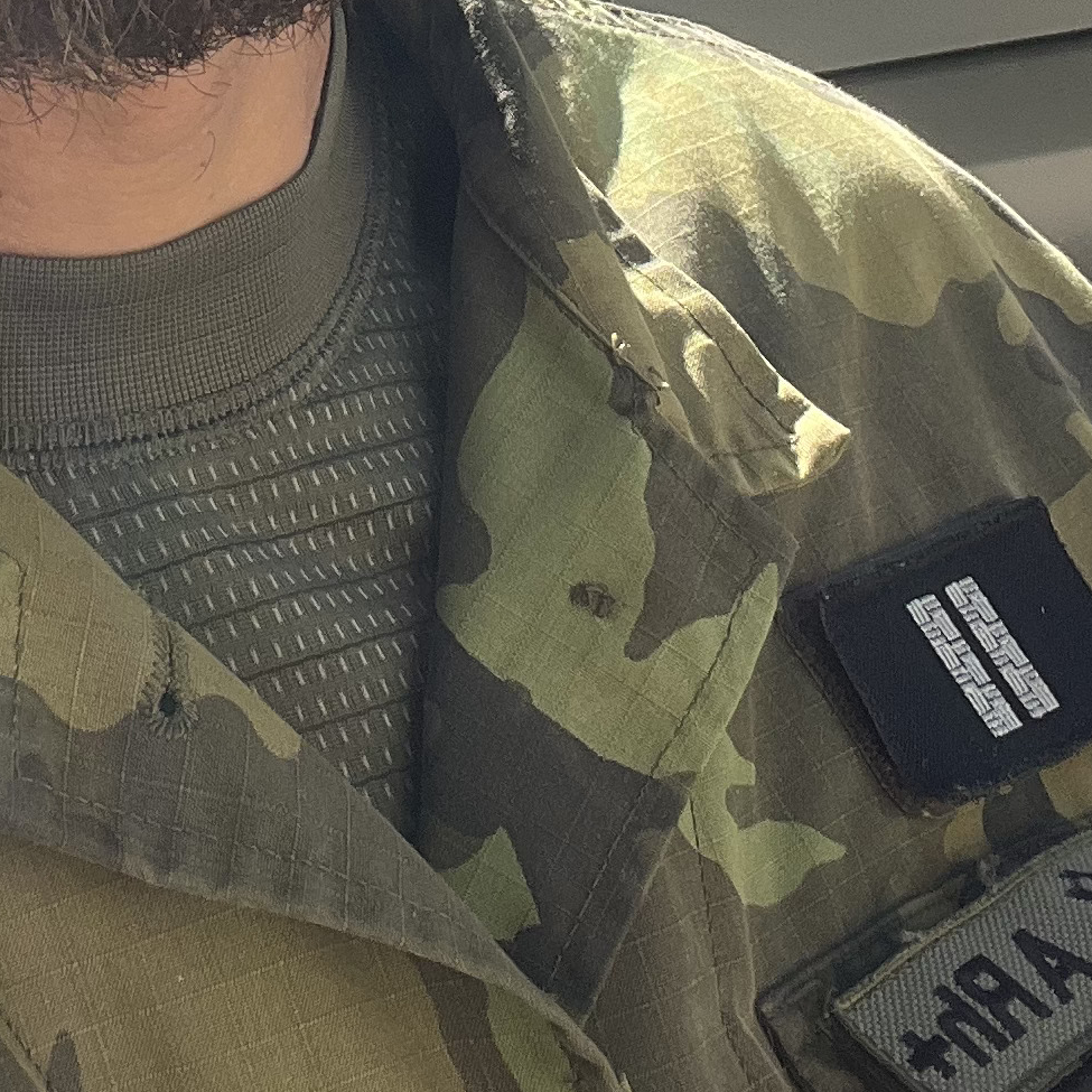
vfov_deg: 19.2
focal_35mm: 84
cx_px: 273
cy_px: -292
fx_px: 2998
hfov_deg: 20.5
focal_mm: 2.71
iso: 32
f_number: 2.2
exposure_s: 1/342
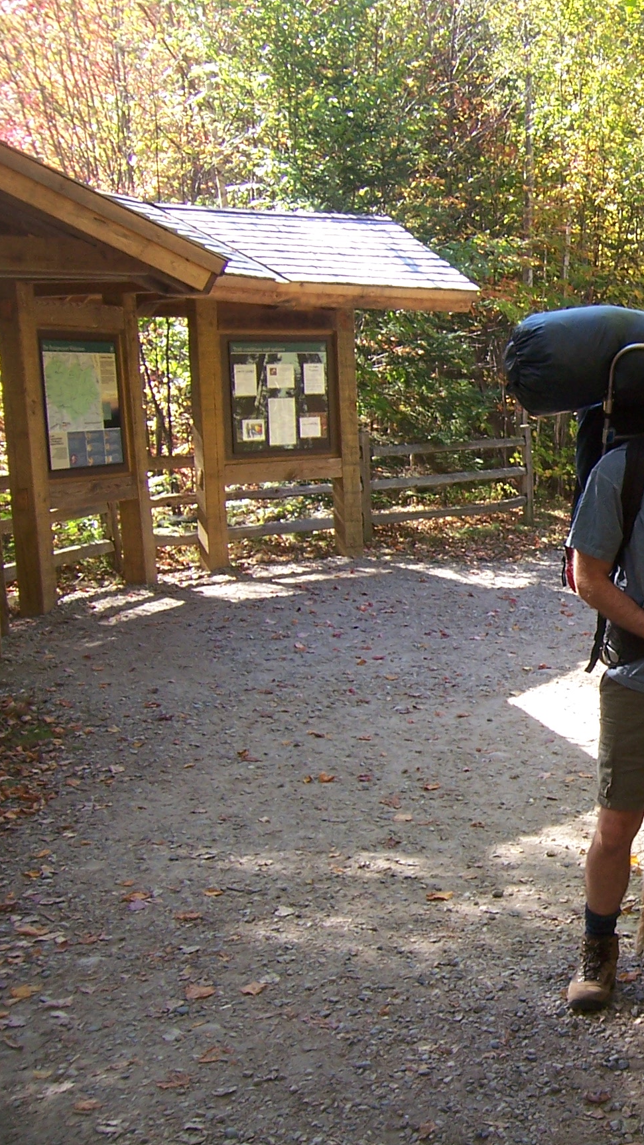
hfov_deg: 23.0
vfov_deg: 42.9
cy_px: 572
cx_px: 760
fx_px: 1457
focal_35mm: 48
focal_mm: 5.5
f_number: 3.4
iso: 80
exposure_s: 1/90
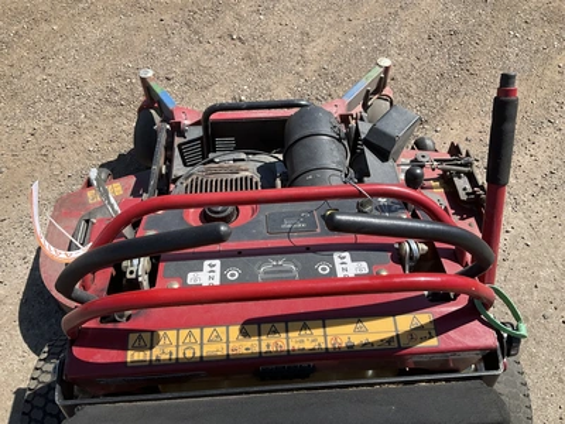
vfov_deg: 48.2
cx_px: 282
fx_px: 473
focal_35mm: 29
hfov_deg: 61.7
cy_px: 212
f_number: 1.8
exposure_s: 1/1195
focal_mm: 3
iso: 25
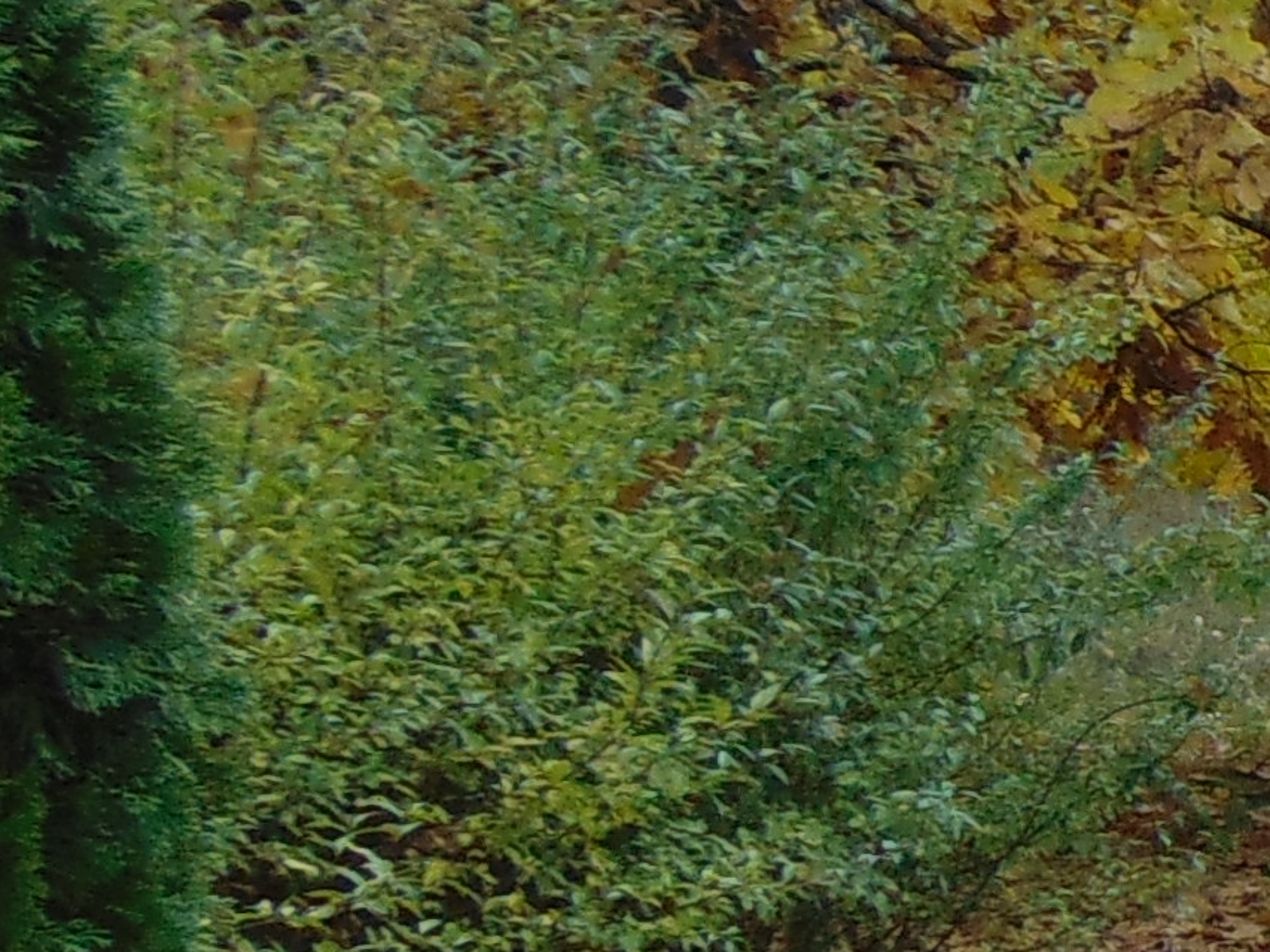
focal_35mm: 151
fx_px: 5541
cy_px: 616
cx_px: 2504
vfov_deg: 9.8
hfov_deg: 11.8
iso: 80
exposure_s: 1/160
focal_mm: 4.5
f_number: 3
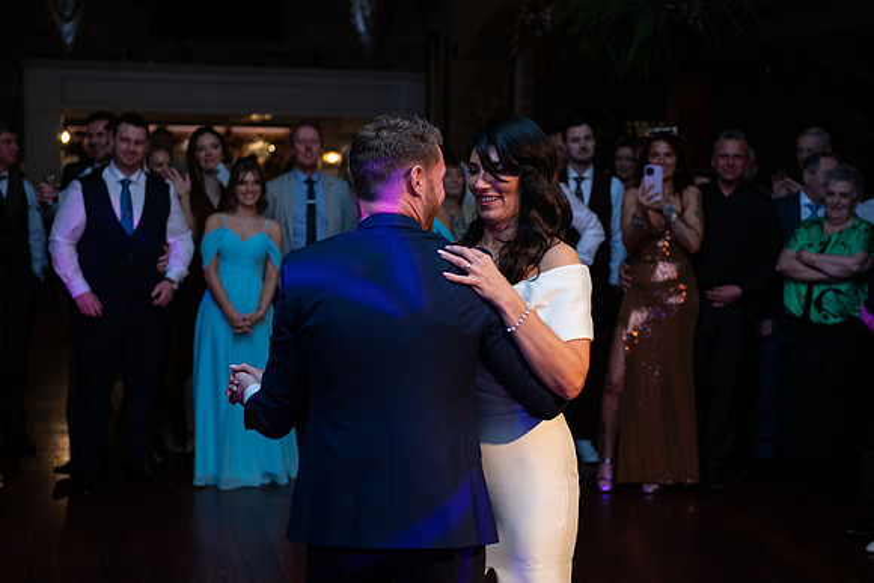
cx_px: 437
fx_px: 1457
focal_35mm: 60
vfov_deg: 22.6
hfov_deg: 33.4
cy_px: 292
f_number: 3.5
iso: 640
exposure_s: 1/160
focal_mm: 60
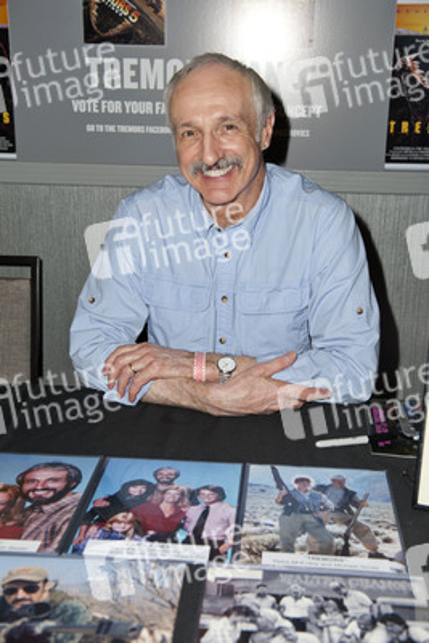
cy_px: 322
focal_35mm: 42
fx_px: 750
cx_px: 214
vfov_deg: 46.4
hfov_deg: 31.9
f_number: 4.5
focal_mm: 42
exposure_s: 1/400
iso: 400
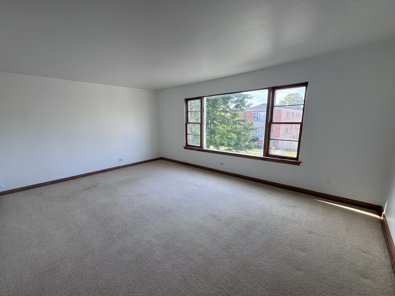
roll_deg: +1.3
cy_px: 155
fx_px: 171
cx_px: 187
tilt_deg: -10.7
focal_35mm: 15
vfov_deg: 81.7
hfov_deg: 98.1
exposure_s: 1/104
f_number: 2.2
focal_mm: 2.22
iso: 40
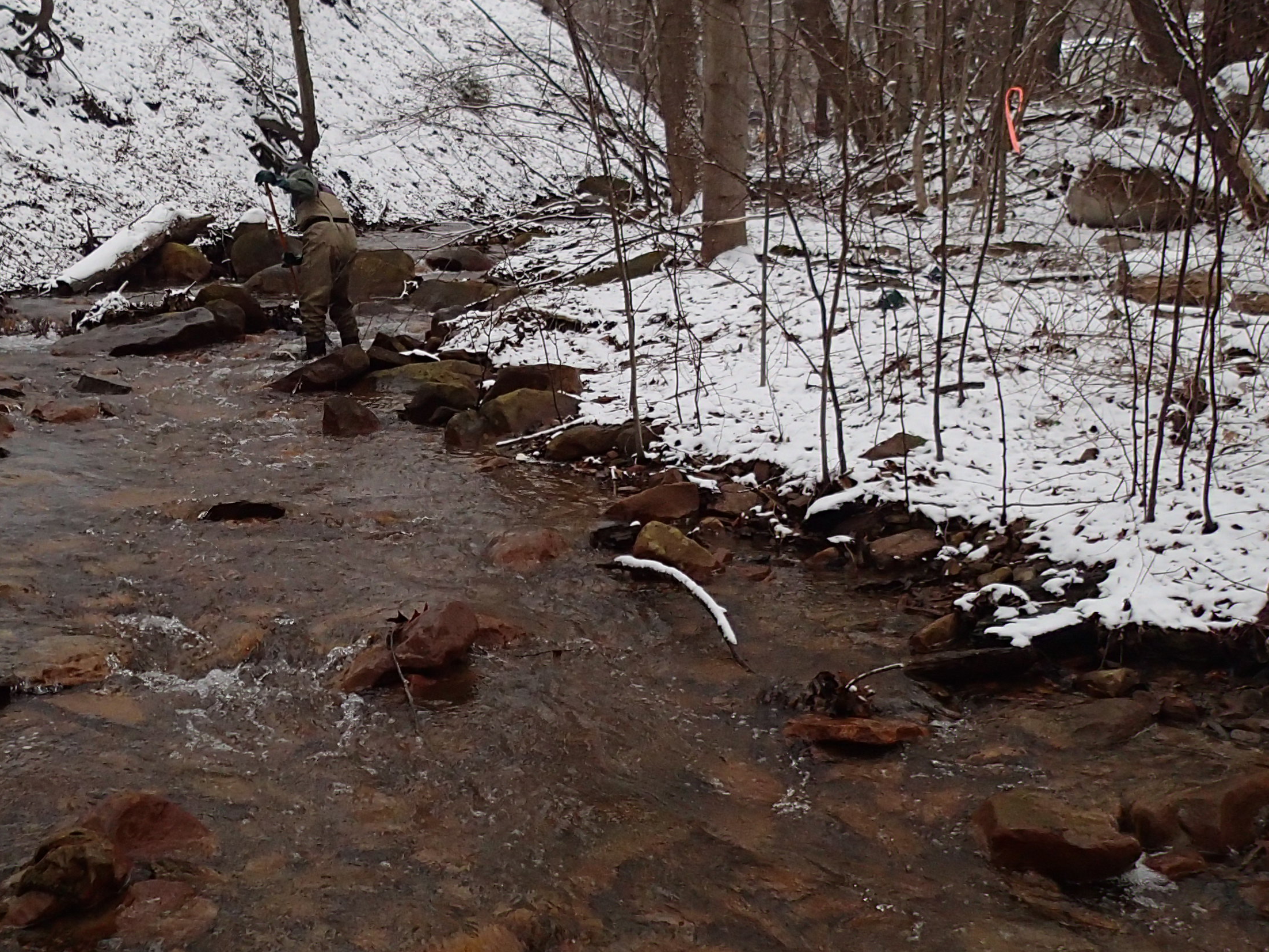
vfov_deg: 32.2
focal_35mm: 45
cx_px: 320
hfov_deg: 40.9
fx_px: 1650
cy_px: 500
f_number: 2
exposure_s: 1/800
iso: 200
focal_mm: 4.5
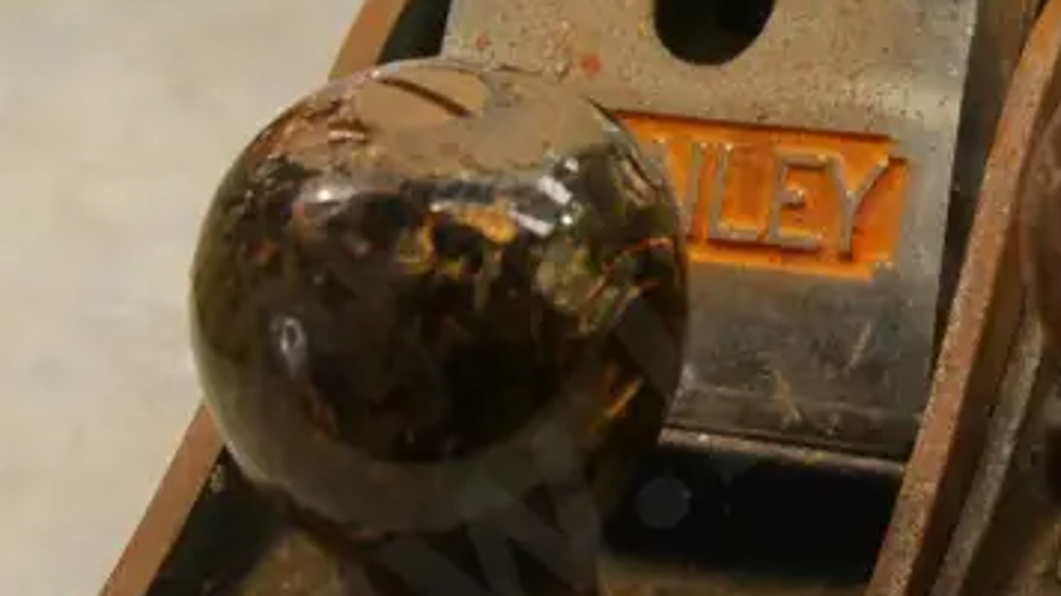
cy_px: 1
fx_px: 3178
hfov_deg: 18.1
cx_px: 1234
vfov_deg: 10.6
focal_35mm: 113
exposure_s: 1/250
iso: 3200
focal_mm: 18
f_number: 4.2
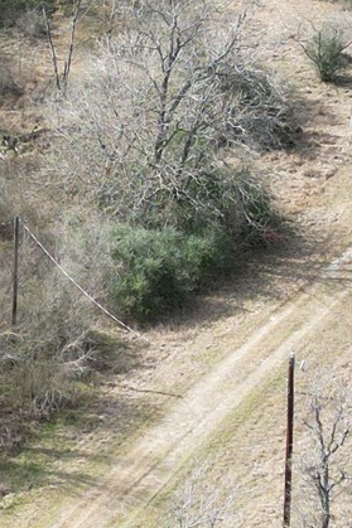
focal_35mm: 122
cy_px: 360
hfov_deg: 11.1
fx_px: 1791
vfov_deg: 16.7
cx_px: -14
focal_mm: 6.72
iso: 100
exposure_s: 1/1000
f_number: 1.7
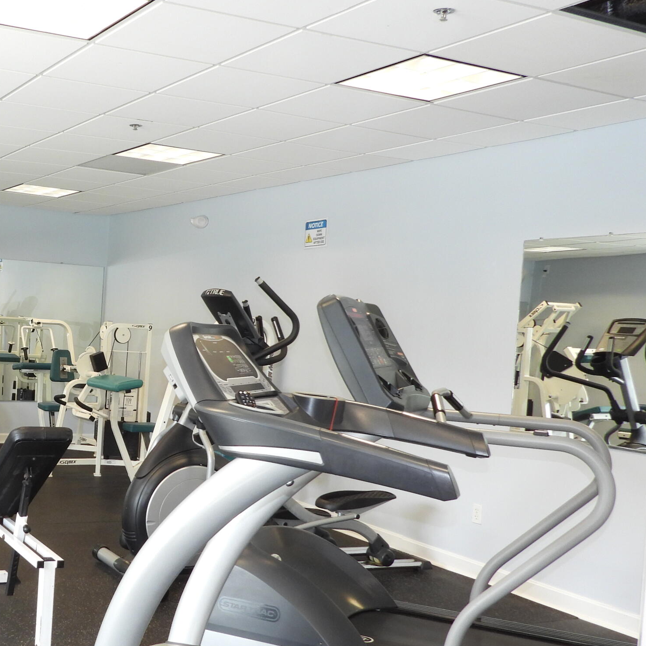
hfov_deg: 36.7
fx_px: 908
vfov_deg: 39.1
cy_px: 350
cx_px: 62
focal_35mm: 43
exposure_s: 1/30
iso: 180
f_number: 3.5
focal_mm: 4.3
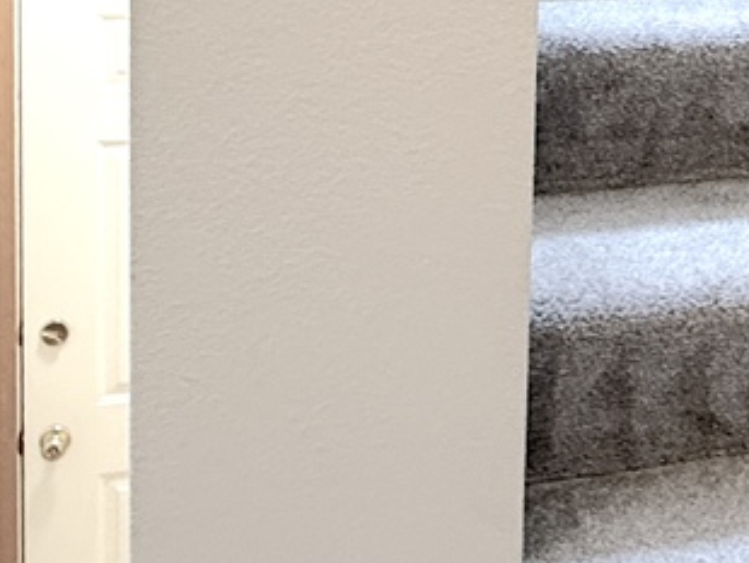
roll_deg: -2.2
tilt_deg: -5.7
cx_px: 648
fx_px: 1408
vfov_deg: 20.6
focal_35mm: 65
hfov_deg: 28.8
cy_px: -169
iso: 250
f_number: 2.2
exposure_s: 1/60
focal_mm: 2.22
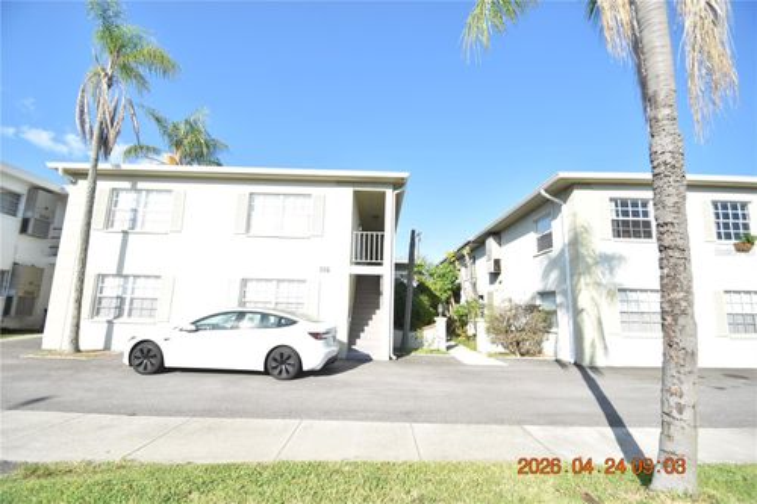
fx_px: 315
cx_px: 378
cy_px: 252
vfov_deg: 77.3
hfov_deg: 100.4
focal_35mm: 15
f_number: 3.5
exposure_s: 1/4000
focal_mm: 10
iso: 800
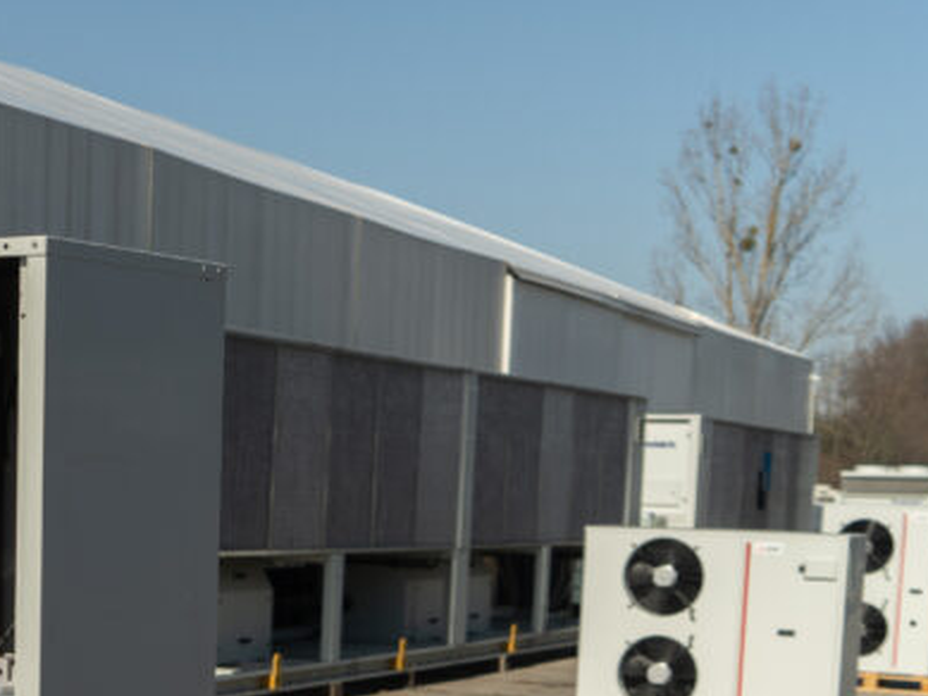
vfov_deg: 18.8
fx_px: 2038
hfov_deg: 24.0
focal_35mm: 76
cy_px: 733
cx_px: -88
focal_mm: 30
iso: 100
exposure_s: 1/1000
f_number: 4
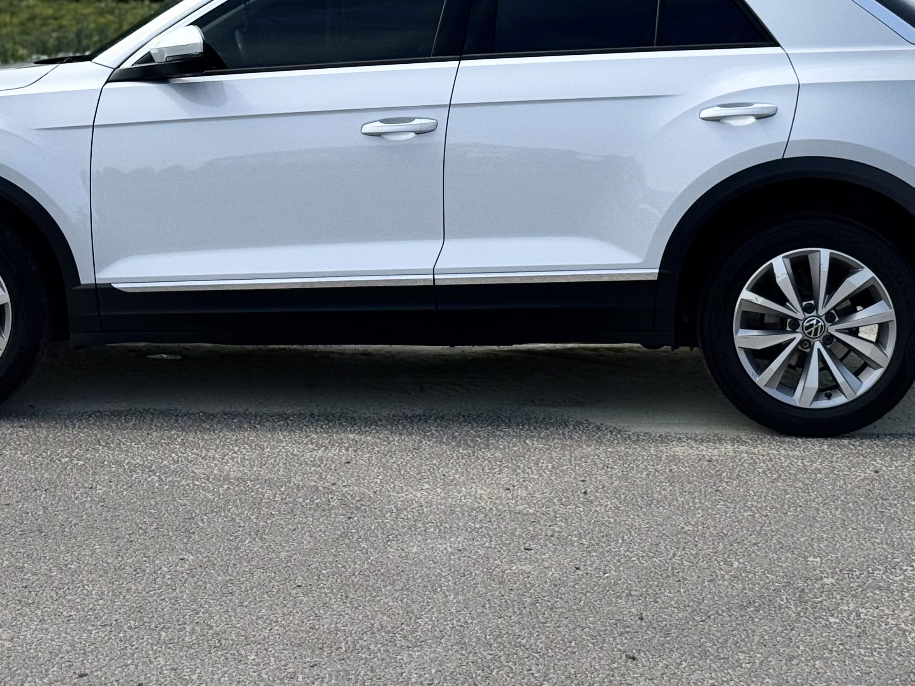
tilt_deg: -3.5
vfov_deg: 16.7
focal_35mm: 87
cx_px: 409
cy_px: 72
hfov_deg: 22.5
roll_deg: +0.3
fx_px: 2299
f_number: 1.78
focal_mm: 6.76
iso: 64
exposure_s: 1/5376
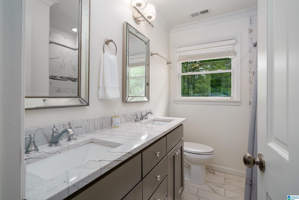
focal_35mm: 16
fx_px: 133
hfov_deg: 96.7
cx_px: 150
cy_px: 100
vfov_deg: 73.8
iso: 400
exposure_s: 1/10
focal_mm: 16
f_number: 10
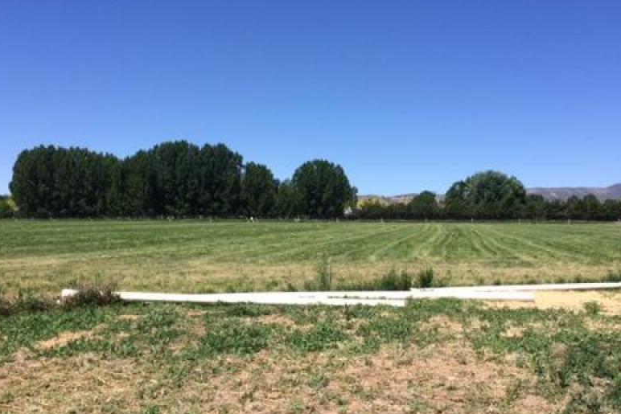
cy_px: 212
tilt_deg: -0.6
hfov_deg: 48.4
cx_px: 317
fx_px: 690
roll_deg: -0.4
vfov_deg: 33.4
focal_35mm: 40
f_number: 2.2
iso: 32
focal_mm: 4.15
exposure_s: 1/2564
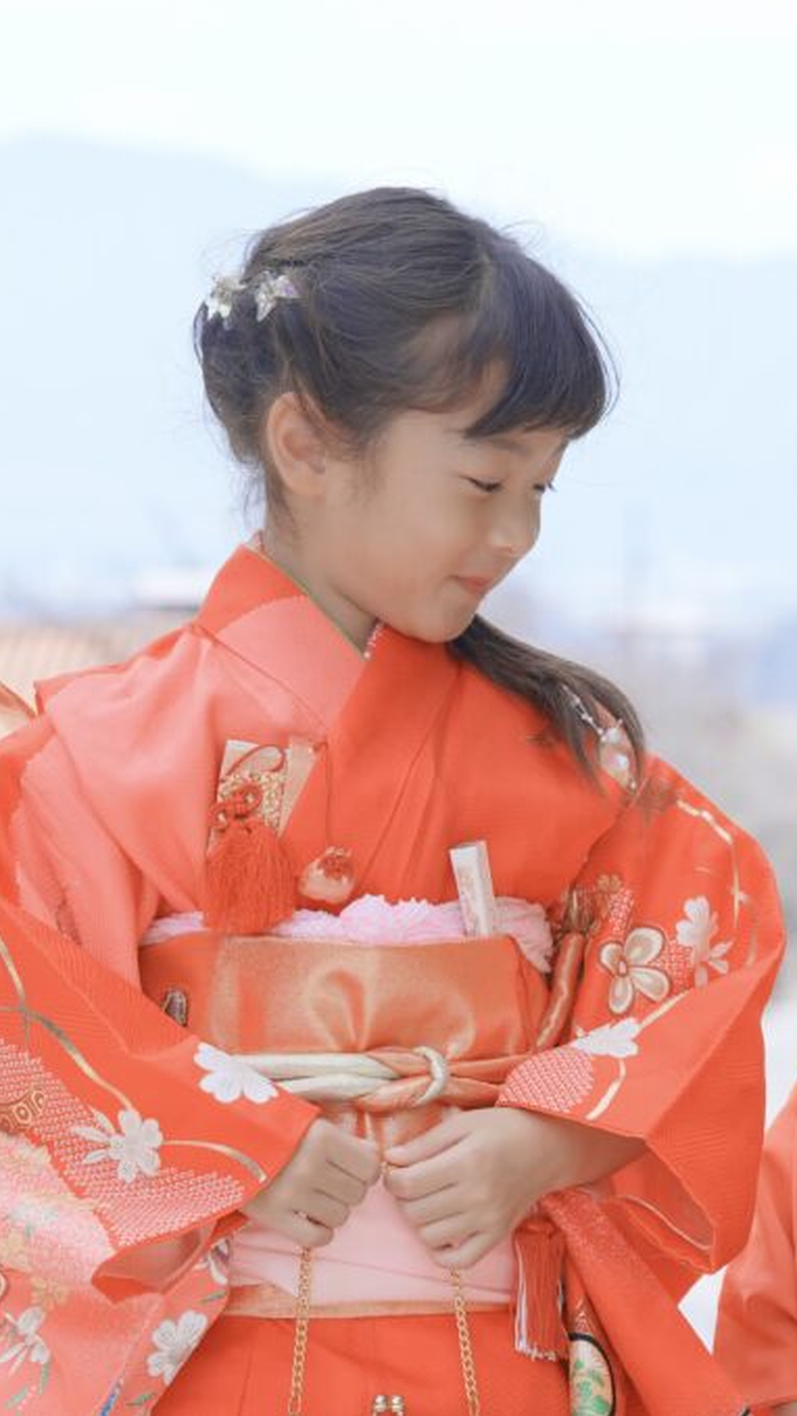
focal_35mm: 158
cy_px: 706
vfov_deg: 13.6
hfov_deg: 7.7
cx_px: 726
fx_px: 5935
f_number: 6.3
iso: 160
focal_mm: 100
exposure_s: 1/250
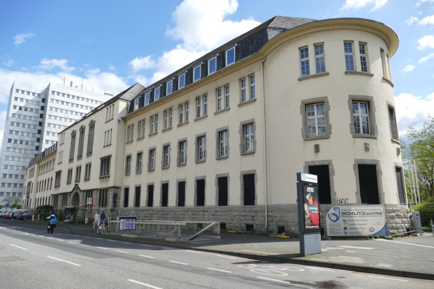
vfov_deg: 51.3
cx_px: 217
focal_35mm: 25
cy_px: 144
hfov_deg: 71.5
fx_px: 301
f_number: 3.5
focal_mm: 9.12
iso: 125
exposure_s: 1/1600
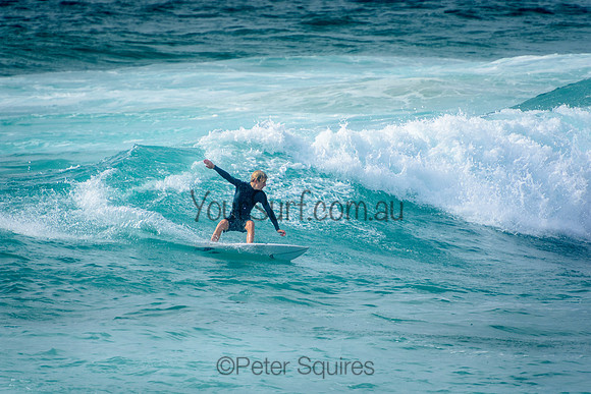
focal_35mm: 600
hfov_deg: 3.4
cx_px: 296
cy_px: 197
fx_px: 9852
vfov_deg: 2.3
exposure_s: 1/2000
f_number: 5.6
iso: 280
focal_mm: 400
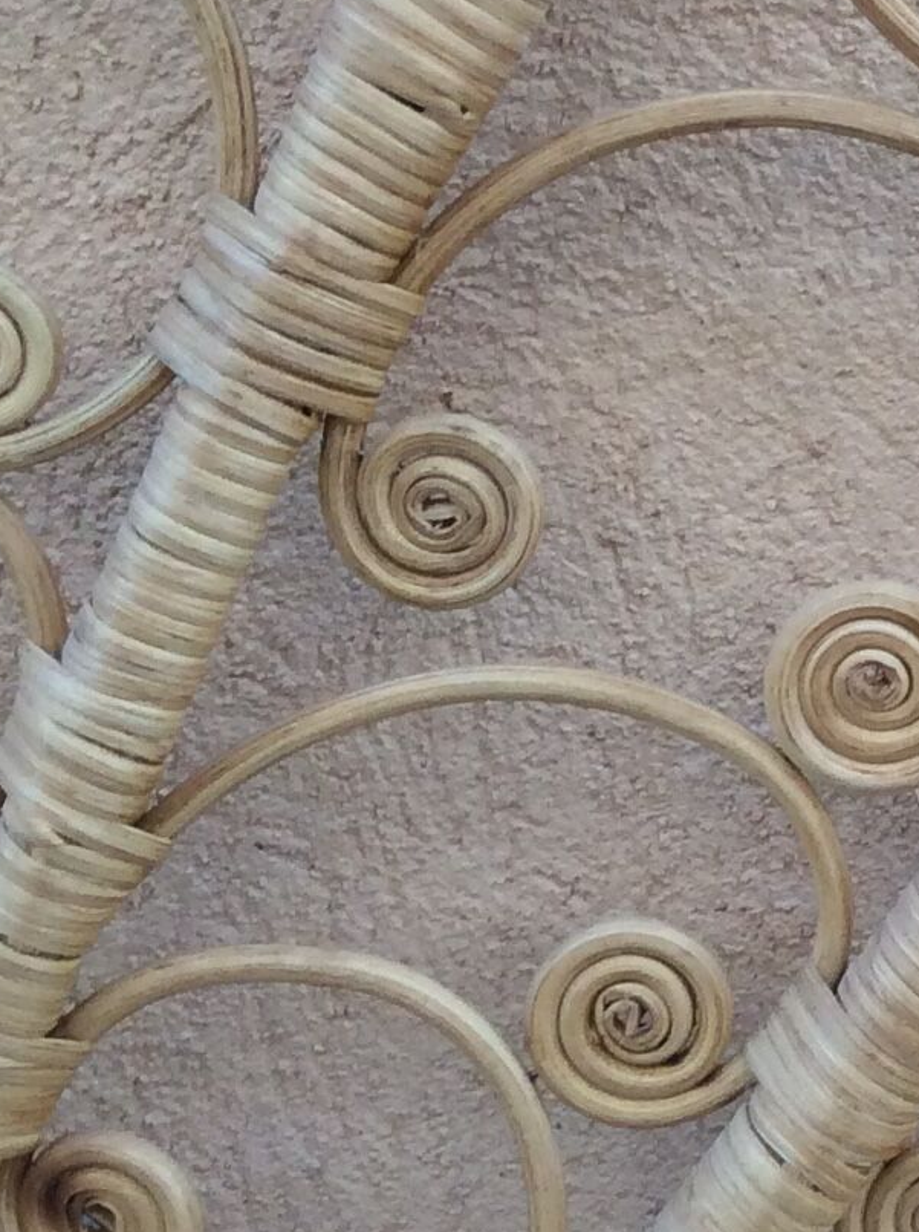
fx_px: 3657
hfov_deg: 13.4
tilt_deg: -13.3
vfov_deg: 19.0
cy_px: 381
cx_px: 1431
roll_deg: +3.2
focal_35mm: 103
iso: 50
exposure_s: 1/100
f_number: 2.4
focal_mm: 3.3
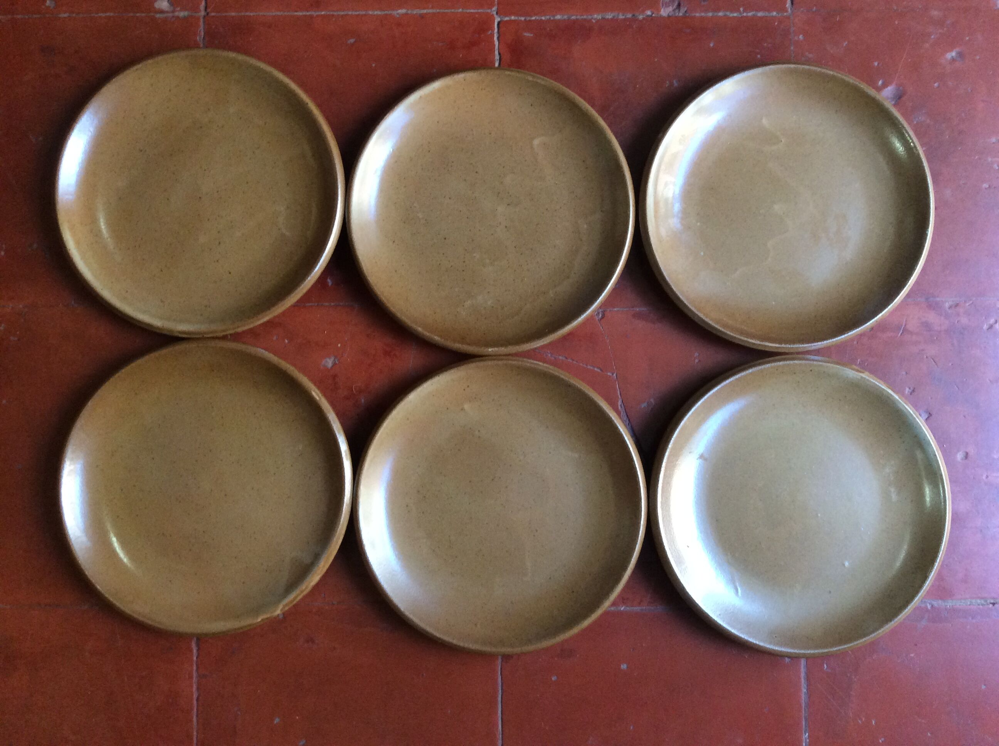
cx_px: 500
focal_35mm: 32
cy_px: 373
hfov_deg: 56.9
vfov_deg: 44.1
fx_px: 922
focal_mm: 3.3
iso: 160
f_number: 2.4
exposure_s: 1/25
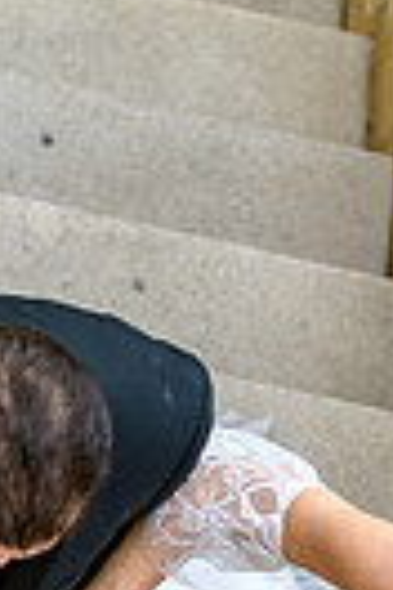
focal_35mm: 238
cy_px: 791
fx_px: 3897
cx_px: 219
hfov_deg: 5.8
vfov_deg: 8.5
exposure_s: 1/2000
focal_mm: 70
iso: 400
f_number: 2.8
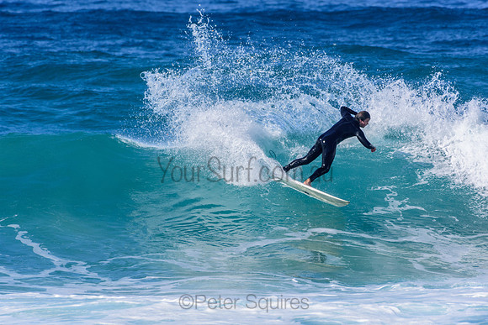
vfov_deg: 1.8
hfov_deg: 2.7
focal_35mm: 750
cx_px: 244
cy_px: 162
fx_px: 10169
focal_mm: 500
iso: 280
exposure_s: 1/2000
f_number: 5.6
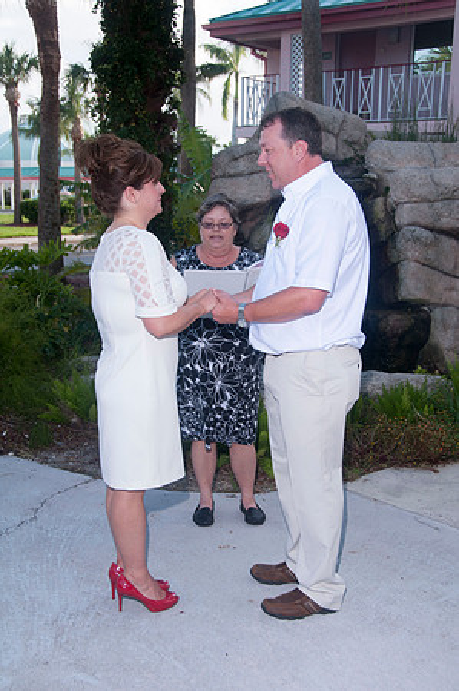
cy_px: 346
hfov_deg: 30.8
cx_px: 230
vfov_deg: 45.0
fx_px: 834
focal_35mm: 44
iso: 200
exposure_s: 1/250
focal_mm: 29
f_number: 5.6
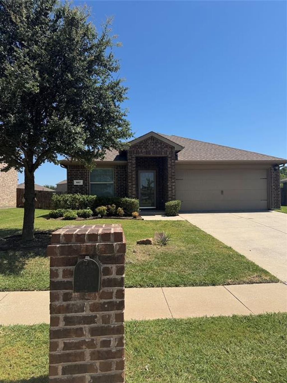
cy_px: 192
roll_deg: +1.1
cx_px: 144
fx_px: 265
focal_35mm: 24
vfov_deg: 71.6
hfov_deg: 56.8
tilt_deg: +1.2
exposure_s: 1/4310
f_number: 1.78
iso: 80
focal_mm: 6.76
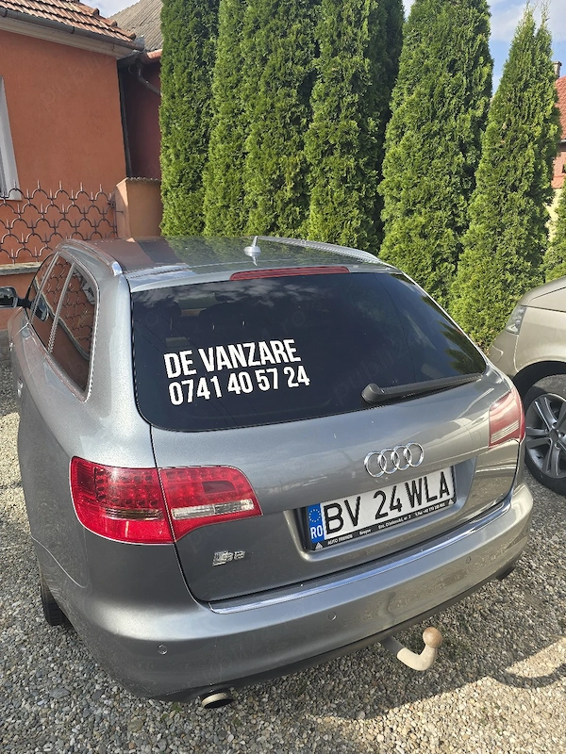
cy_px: 377
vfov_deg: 73.9
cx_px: 283
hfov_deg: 58.9
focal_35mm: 23
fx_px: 501
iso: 12
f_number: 1.7
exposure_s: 1/417
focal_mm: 6.3
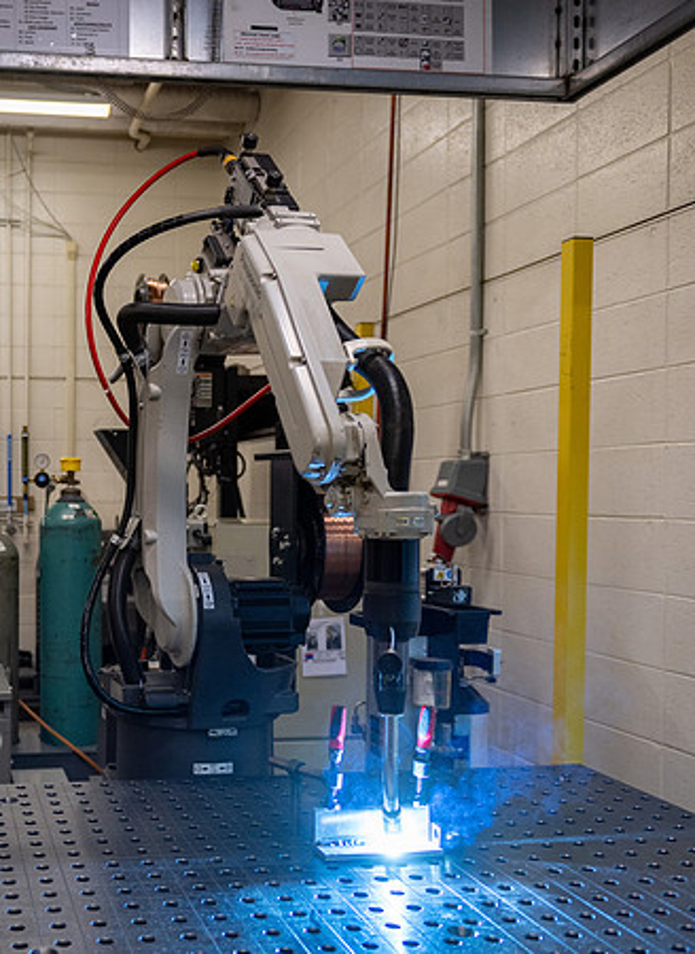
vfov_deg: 49.0
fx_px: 1043
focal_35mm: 38
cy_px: 522
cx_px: 81
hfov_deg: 34.9
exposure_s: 1/800
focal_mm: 24
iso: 500
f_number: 2.8
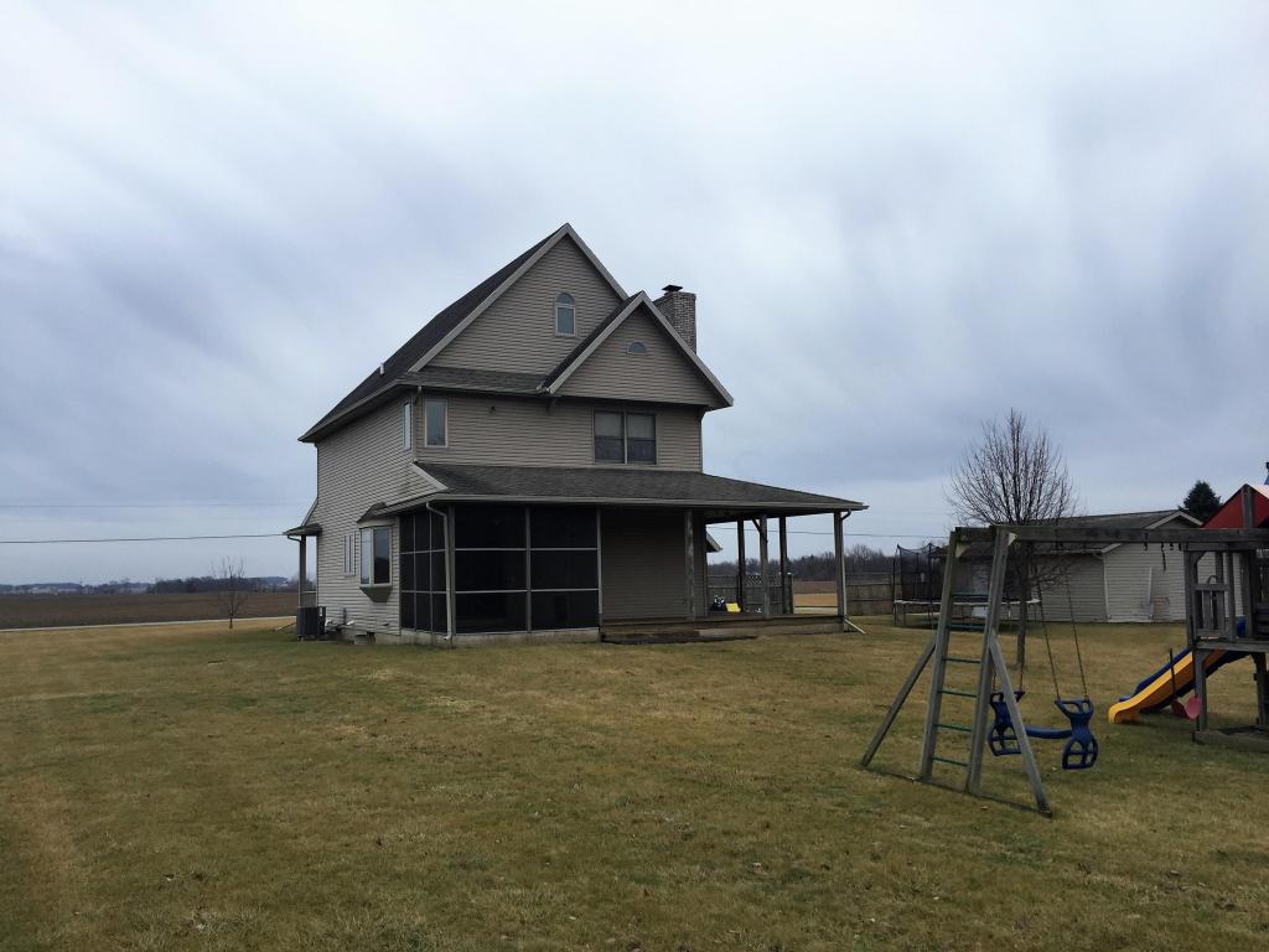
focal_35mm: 29
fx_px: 1063
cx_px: 634
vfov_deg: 48.2
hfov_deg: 61.7
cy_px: 476
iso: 32
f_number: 2.2
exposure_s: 1/898
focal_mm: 4.15
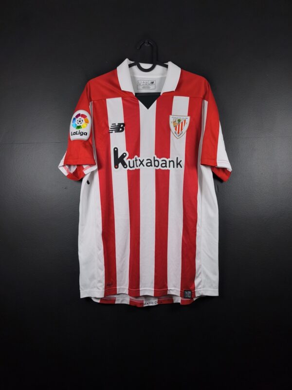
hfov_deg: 58.9
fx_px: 259
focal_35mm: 23
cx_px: 146
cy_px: 195
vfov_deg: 73.9
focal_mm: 6.57
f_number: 1.6
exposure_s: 1/200
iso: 400
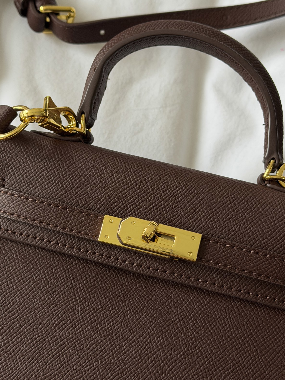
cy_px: 191
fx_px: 670
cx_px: 138
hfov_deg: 24.0
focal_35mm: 61
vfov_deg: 31.7
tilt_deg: -69.7
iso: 250
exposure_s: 1/54
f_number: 1.78
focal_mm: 6.76
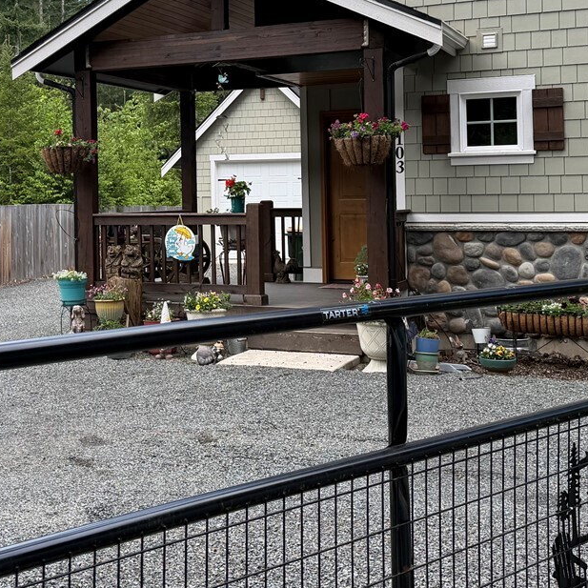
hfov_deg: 30.7
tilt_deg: +1.2
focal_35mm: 55
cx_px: 171
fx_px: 1057
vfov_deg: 30.6
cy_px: 158
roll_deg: +0.7
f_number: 1.78
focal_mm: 6.76
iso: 100
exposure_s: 1/1060
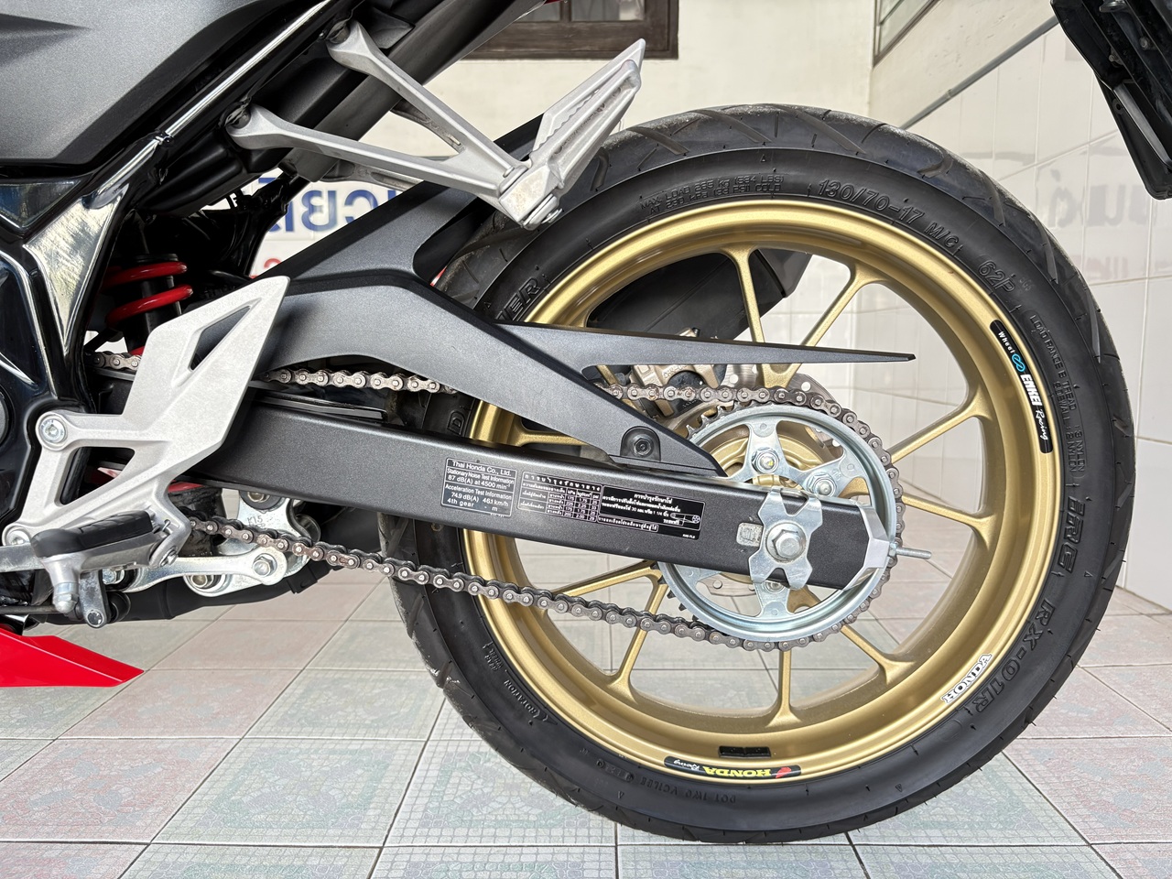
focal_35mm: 26
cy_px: 440
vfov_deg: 53.1
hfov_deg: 67.3
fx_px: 880
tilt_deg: -6.3
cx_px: 586
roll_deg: +0.6
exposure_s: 1/111
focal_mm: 5.96
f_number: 1.6
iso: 125
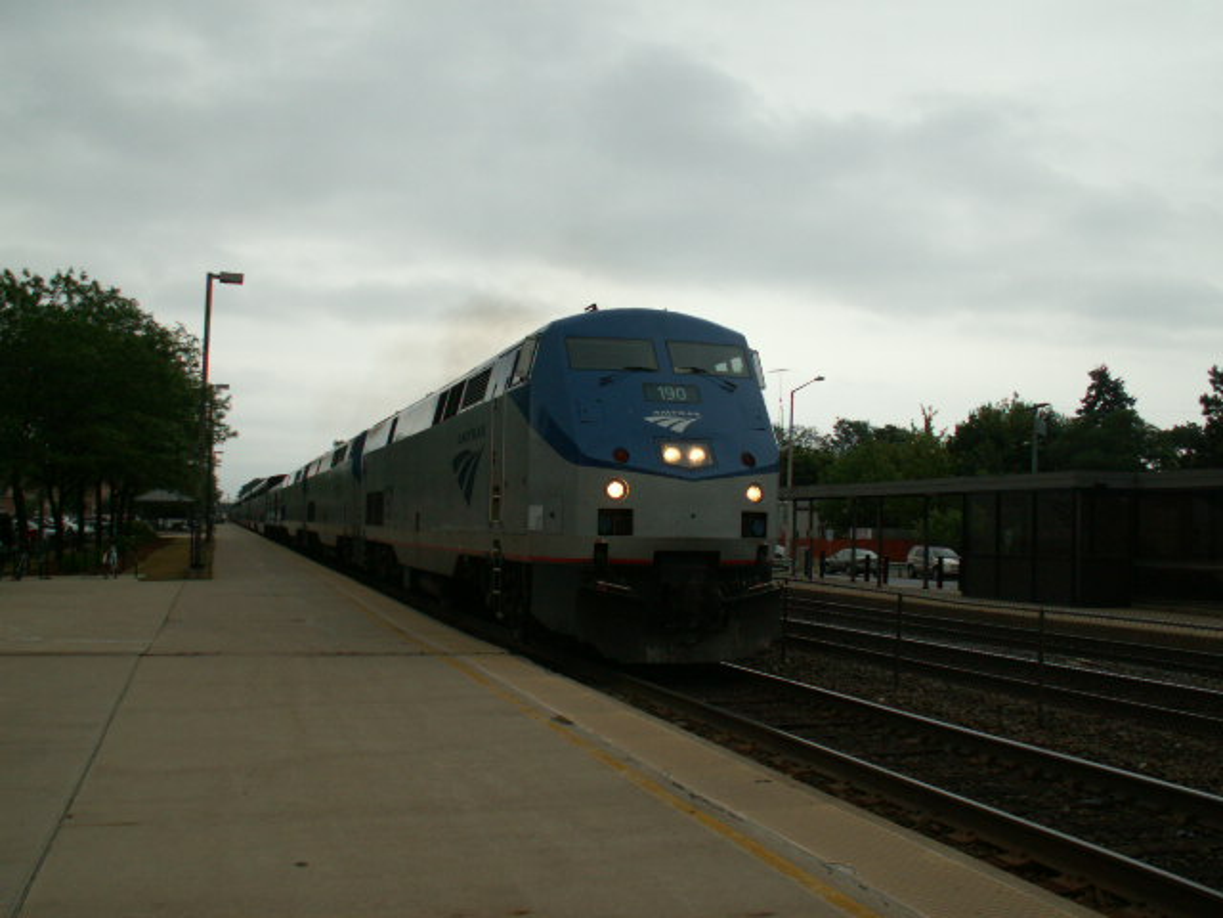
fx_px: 1237
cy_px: 459
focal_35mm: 35
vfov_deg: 40.7
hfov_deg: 52.6
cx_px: 612
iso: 50
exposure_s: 1/200
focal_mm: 5.86
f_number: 2.8
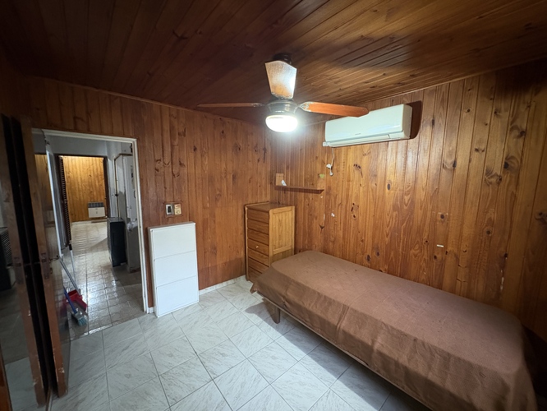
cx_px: 274
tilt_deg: -6.2
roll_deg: +0.1
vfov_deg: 85.7
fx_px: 221
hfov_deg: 102.0
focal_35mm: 14
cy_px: 206
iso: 800
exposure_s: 1/25
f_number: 2.2
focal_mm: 2.22
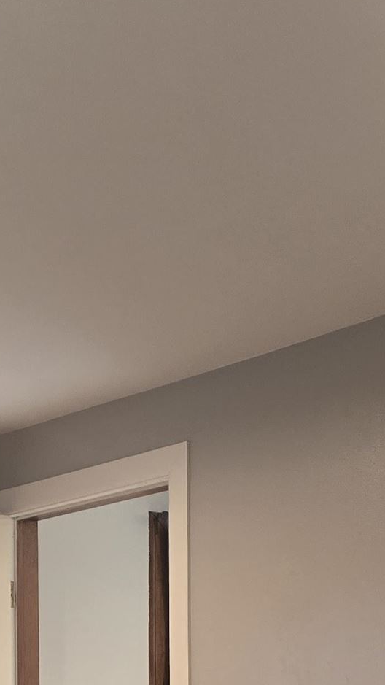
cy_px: 784
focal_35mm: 82
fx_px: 1489
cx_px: 12
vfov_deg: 24.0
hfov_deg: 14.5
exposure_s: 1/120
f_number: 1.7
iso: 400
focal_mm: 6.3
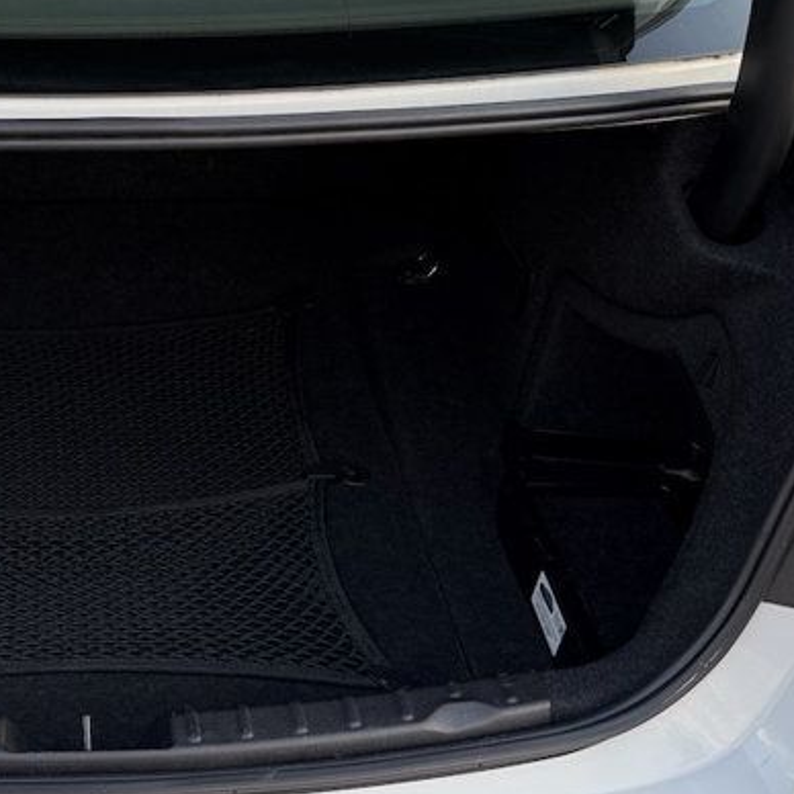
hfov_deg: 29.3
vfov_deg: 30.5
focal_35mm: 56
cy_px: 473
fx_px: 1453
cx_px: 74
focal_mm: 6.76
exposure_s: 1/317
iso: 80
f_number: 1.78
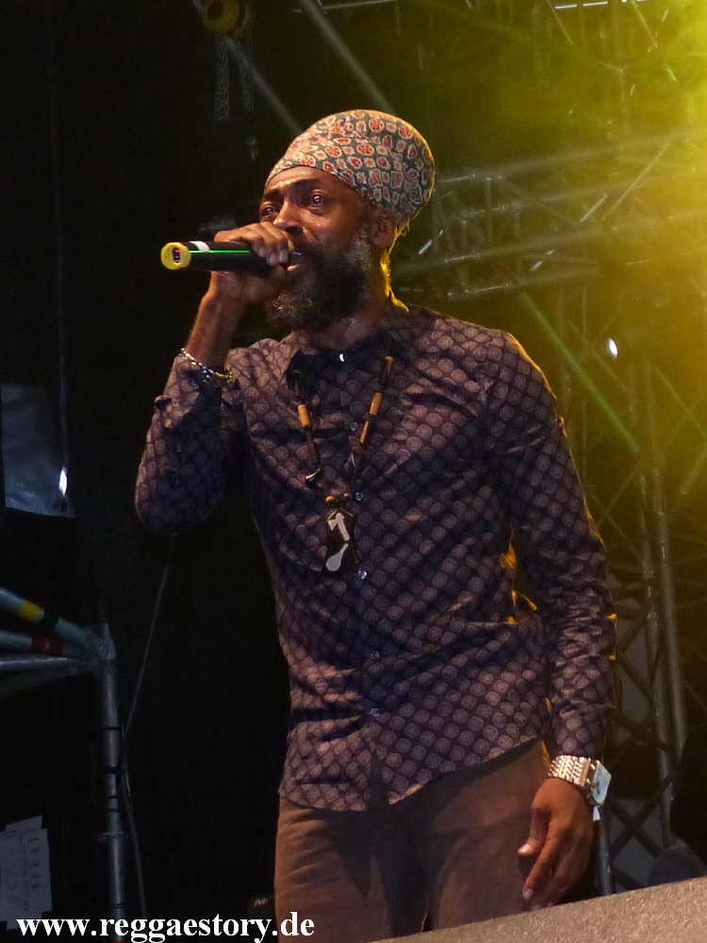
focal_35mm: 55
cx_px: 354
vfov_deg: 34.9
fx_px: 1498
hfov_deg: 26.6
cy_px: 472
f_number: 2.8
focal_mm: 9.9
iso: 400
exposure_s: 1/60
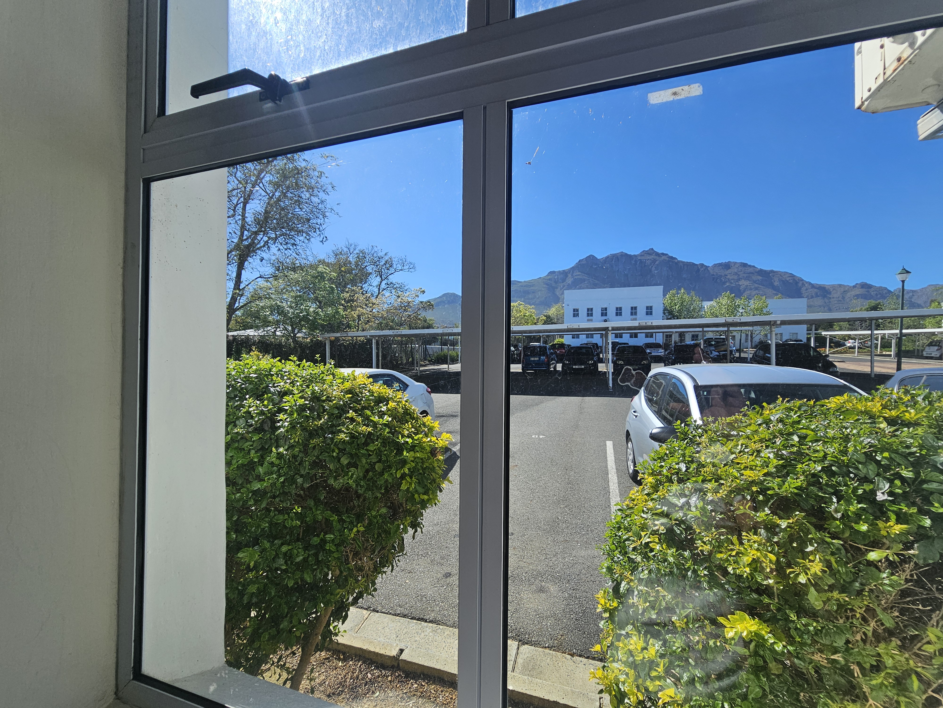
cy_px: 354
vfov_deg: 89.9
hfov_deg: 106.2
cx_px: 472
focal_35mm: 13
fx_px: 354
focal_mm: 2.2
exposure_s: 1/1884
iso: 50
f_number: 2.2
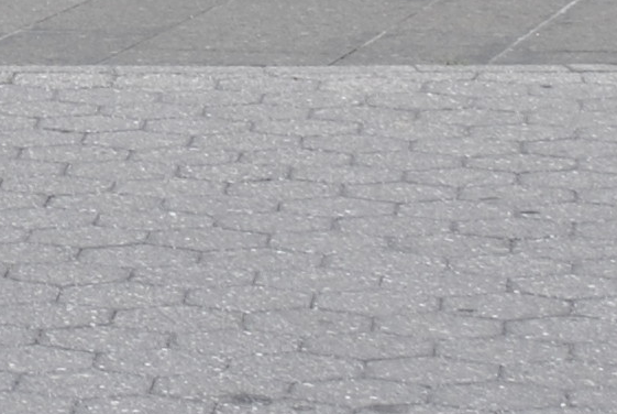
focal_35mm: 331
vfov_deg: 4.1
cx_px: -833
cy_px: -646
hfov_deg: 6.0
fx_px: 5682
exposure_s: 1/500
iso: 100
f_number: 5.6
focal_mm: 32
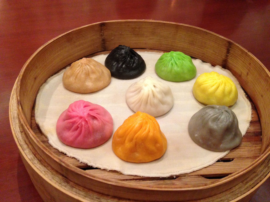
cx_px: 135
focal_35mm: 33
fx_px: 257
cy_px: 101
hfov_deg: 55.4
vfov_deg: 42.9
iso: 400
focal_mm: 4.13
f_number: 2.4
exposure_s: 1/15
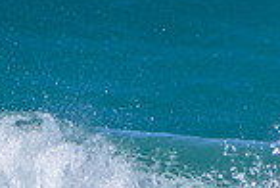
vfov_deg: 0.3
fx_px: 30902
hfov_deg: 0.5
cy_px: 254
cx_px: -251
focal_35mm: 3965
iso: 640
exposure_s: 1/2000
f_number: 11
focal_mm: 1000
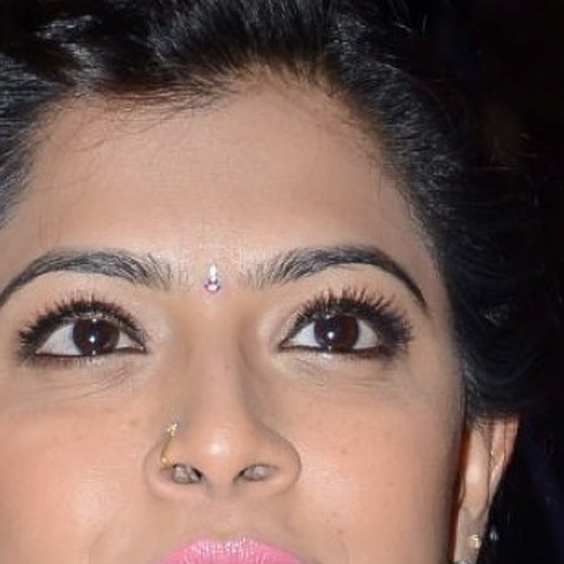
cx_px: 194
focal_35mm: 649
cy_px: 1247
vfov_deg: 2.7
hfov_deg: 2.7
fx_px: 11963
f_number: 6.3
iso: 500
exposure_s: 1/125
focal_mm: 98
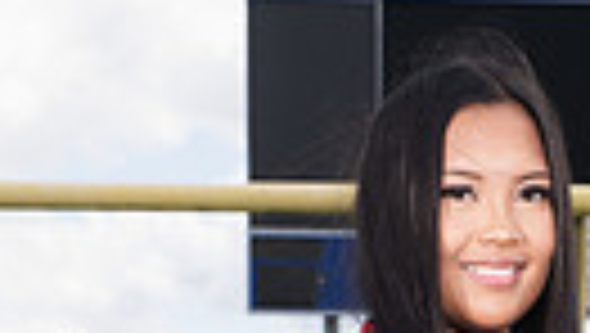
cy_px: 900
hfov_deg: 12.3
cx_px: 549
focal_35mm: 173
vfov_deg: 6.6
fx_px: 2709
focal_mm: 48
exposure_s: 1/320
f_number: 7.1
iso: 125
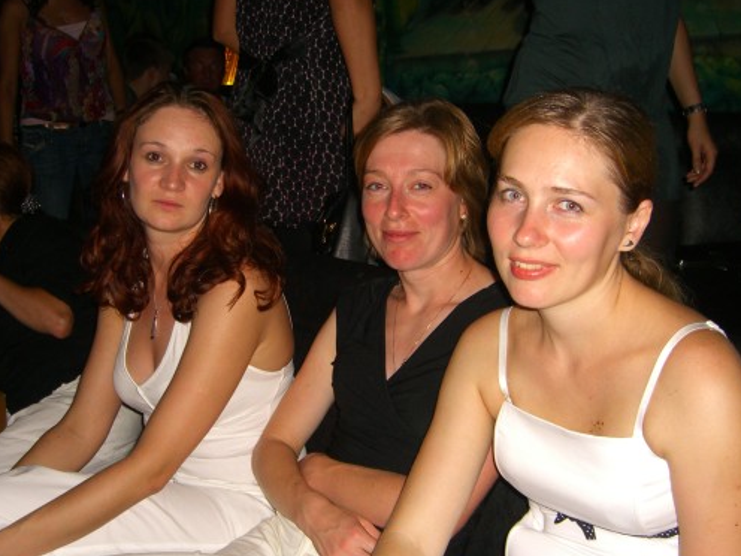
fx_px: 985
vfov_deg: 31.5
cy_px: 296
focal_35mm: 46
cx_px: 347
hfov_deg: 41.2
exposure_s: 1/60
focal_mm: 7.9
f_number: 2.8
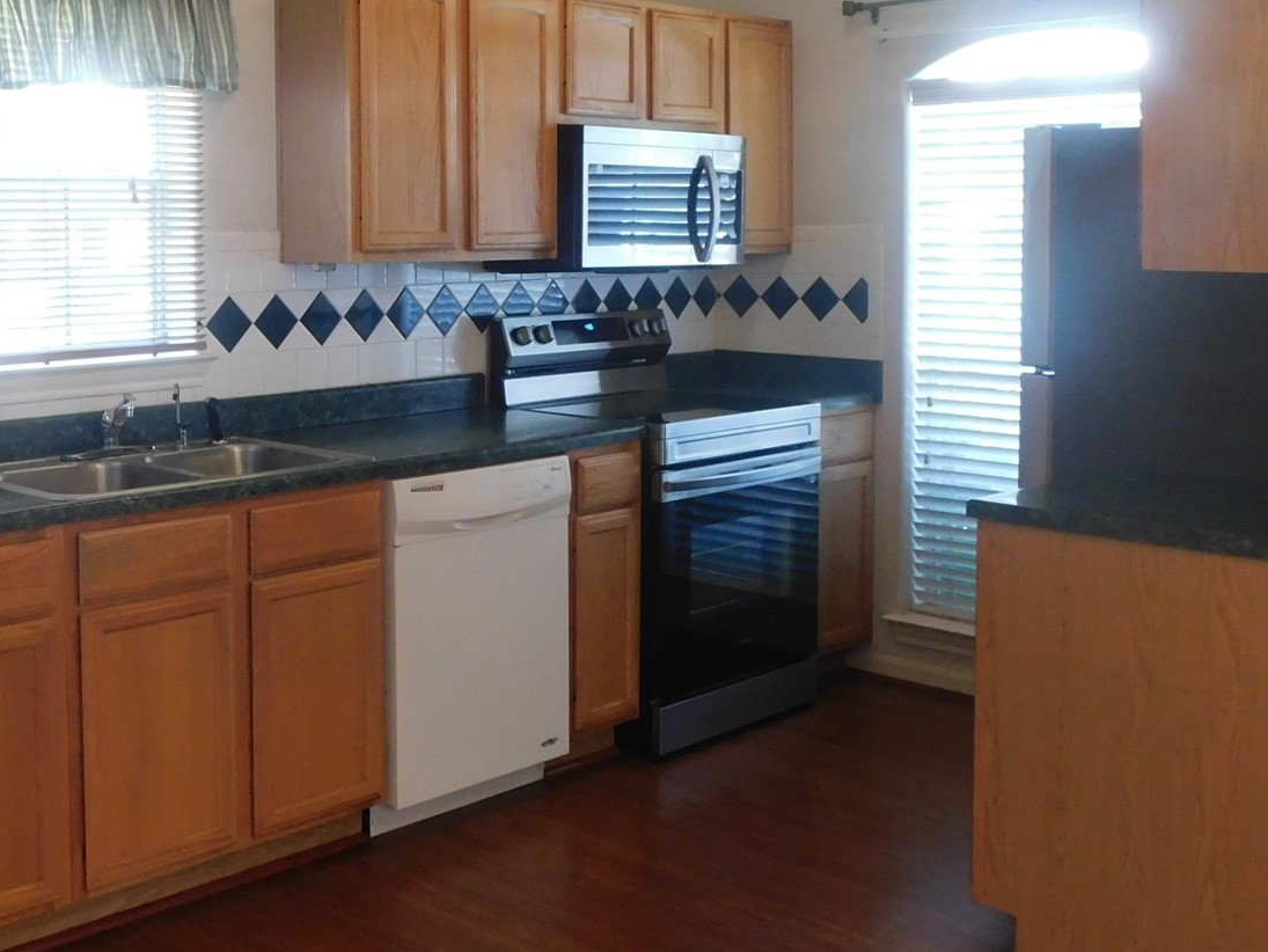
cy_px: 290
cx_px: 360
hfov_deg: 42.8
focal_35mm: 43
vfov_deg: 33.2
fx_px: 1576
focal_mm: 4
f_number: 3
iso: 360
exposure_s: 1/30
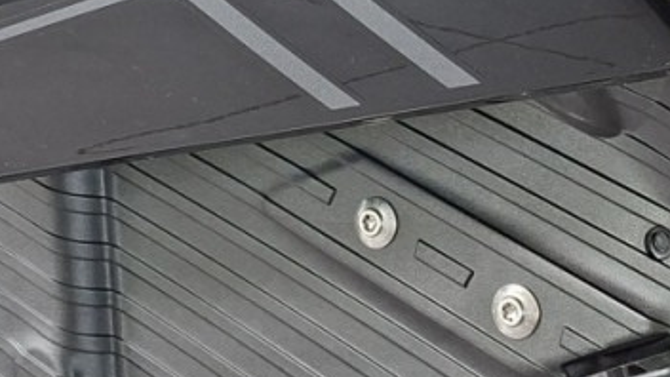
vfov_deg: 10.5
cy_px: -70
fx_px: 2025
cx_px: 169
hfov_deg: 18.7
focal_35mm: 114
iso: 80
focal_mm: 5.54
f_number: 1.8
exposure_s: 1/120
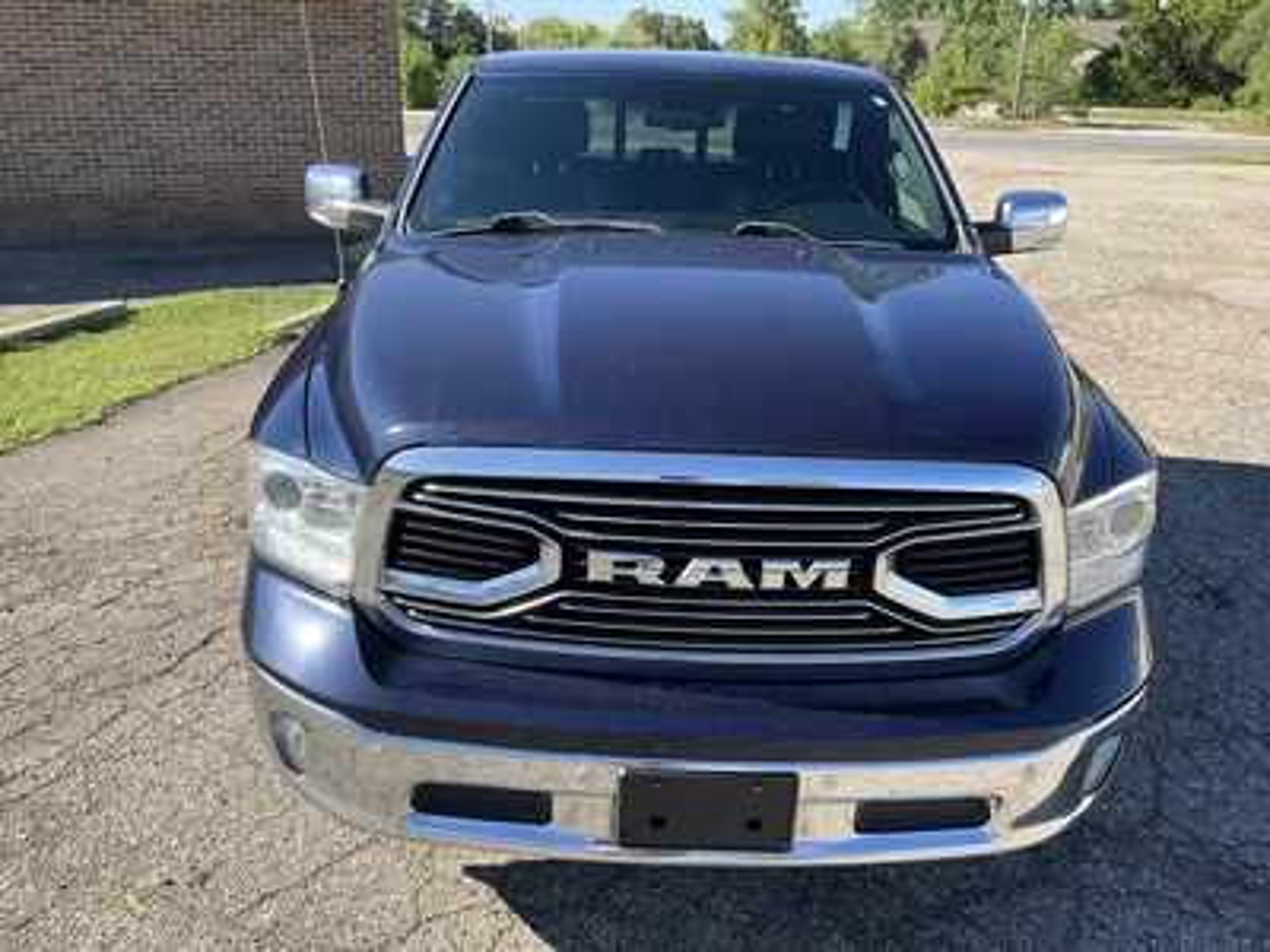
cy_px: 476
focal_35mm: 29
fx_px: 1064
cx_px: 635
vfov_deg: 48.2
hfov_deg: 61.7
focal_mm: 3
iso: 25
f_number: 1.8
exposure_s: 1/650
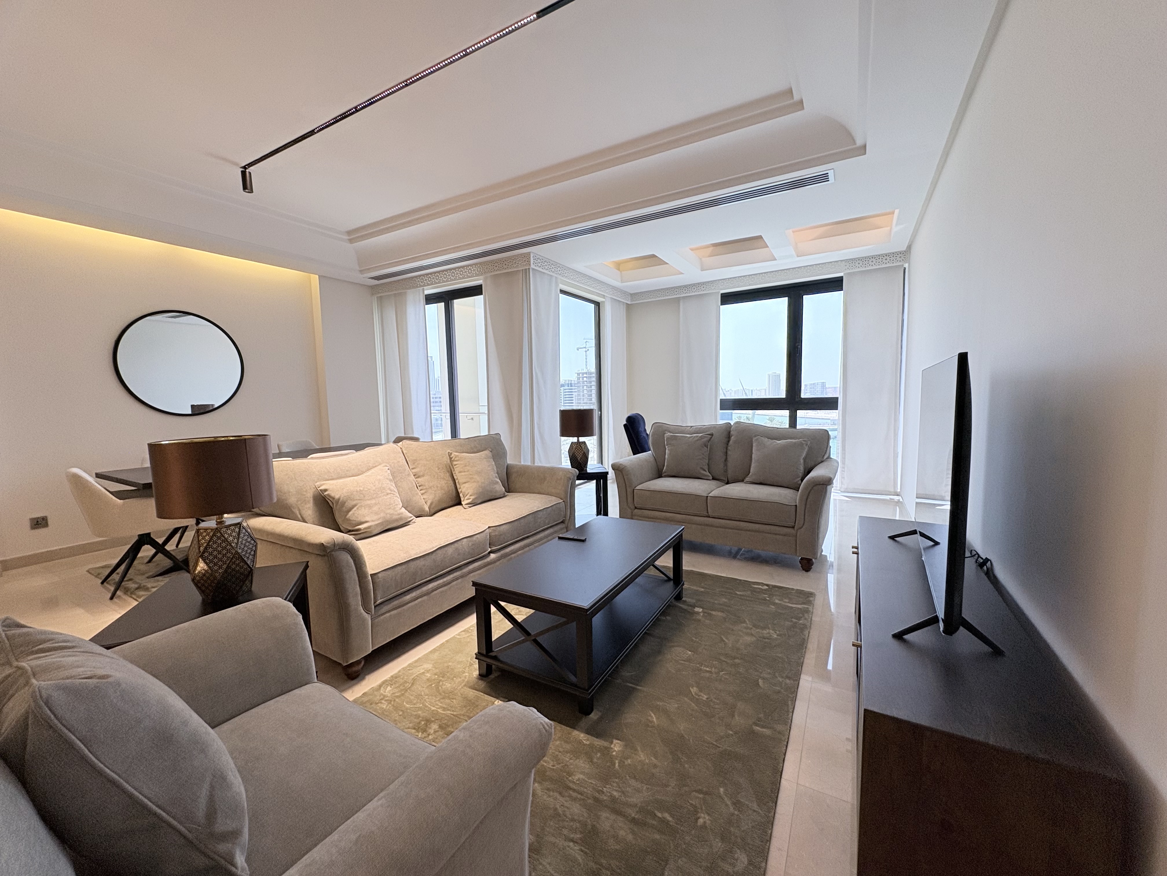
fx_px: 472
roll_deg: +1.3
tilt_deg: -5.2
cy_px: 438
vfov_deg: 85.7
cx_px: 584
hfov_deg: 102.1
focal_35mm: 14
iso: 80
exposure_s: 1/129
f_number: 2.2
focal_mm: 2.22
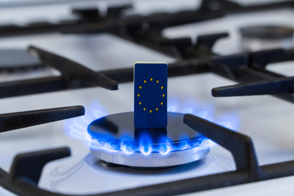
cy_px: 98
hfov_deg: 15.8
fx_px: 1062
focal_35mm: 130
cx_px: 148
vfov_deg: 10.5
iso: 640
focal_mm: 86
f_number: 5.6
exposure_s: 1/5
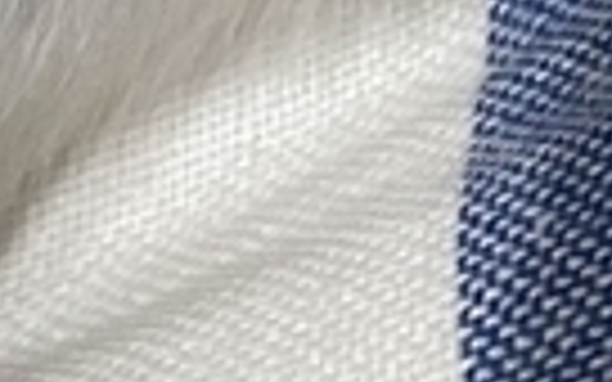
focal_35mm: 244
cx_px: 1053
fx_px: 4070
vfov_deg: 4.1
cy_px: -2081
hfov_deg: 8.3
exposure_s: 1/60
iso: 320
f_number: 1.6
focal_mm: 4.2
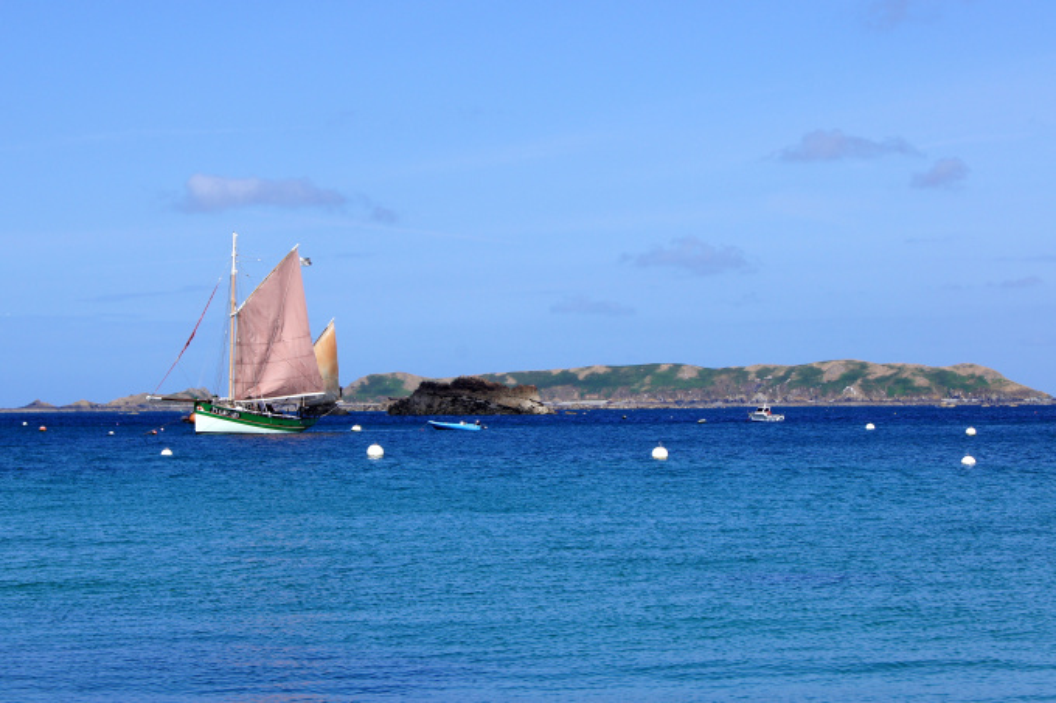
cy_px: 352
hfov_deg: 24.6
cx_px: 528
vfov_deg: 16.5
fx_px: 2419
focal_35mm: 82
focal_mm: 55
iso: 100
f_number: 13
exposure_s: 1/200
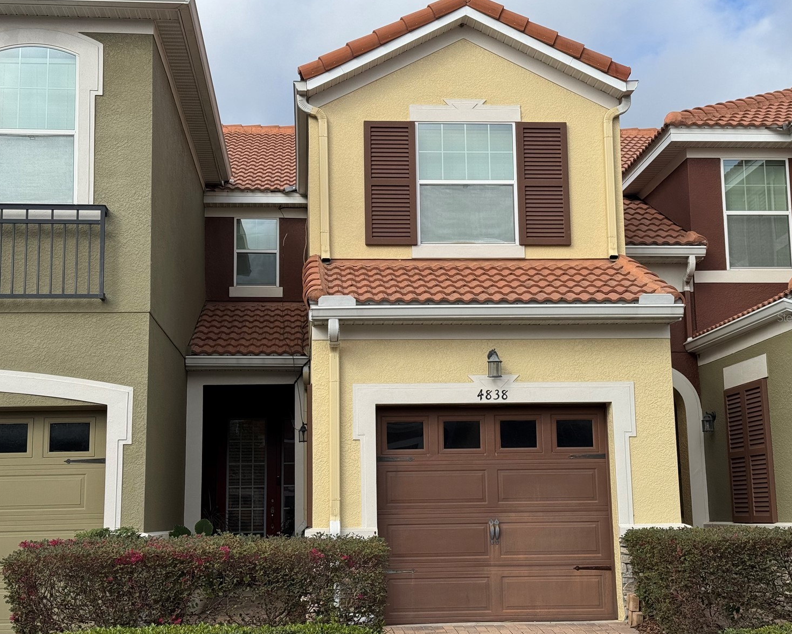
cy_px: 317
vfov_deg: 29.7
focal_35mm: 51
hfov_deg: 36.7
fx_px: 1195
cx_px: 397
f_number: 1.78
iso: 64
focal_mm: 6.76
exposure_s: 1/3610
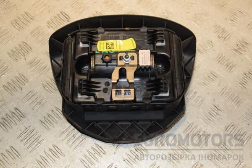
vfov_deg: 26.5
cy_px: 84
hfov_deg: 38.9
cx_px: 126
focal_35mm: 51
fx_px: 357
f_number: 6.3
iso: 800
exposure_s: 1/200
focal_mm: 34
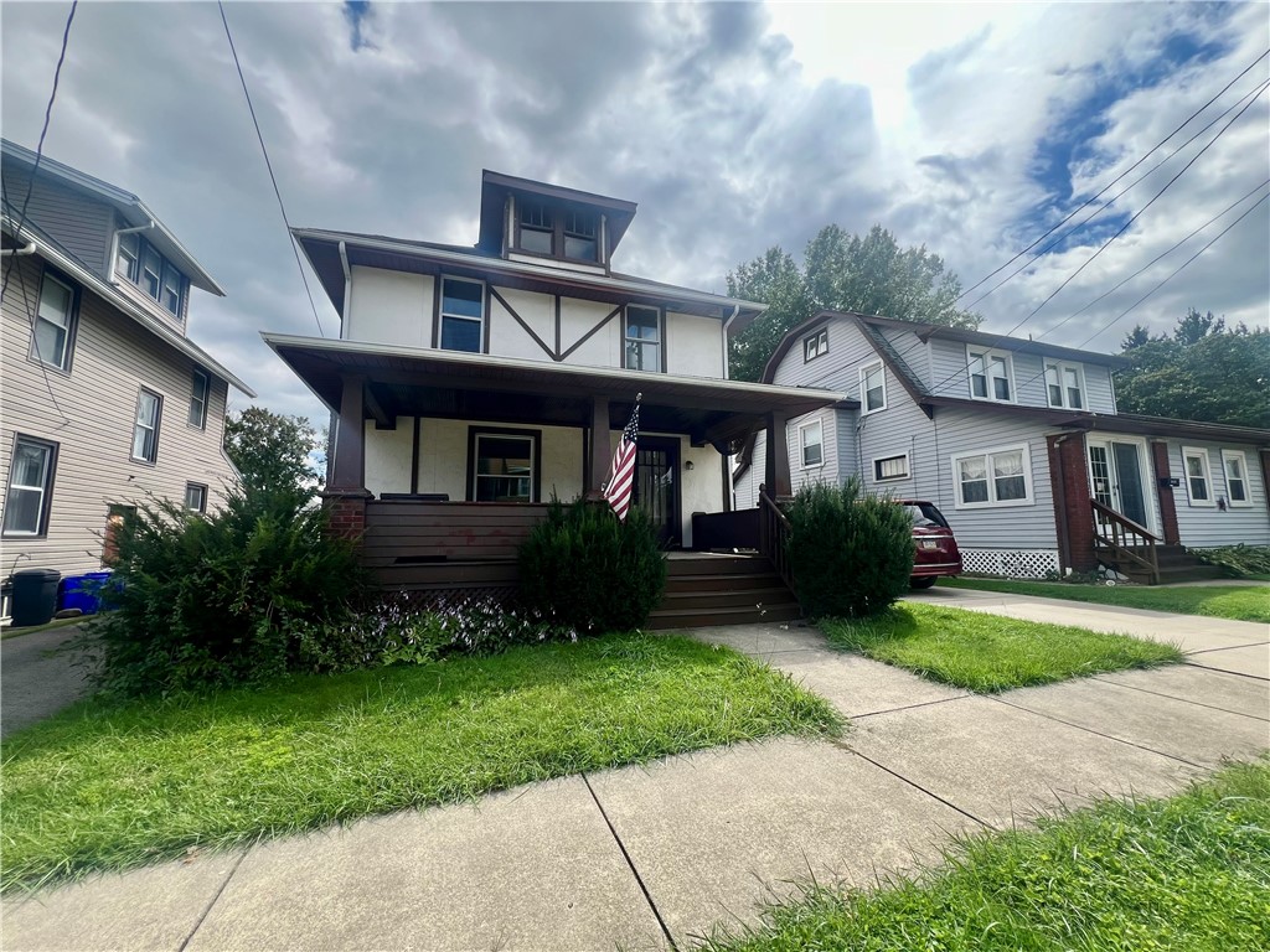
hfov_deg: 106.2
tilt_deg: +6.0
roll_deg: +0.4
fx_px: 477
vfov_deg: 89.9
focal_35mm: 13
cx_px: 635
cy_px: 476
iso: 32
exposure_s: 1/1155
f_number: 1.8
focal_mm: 1.57
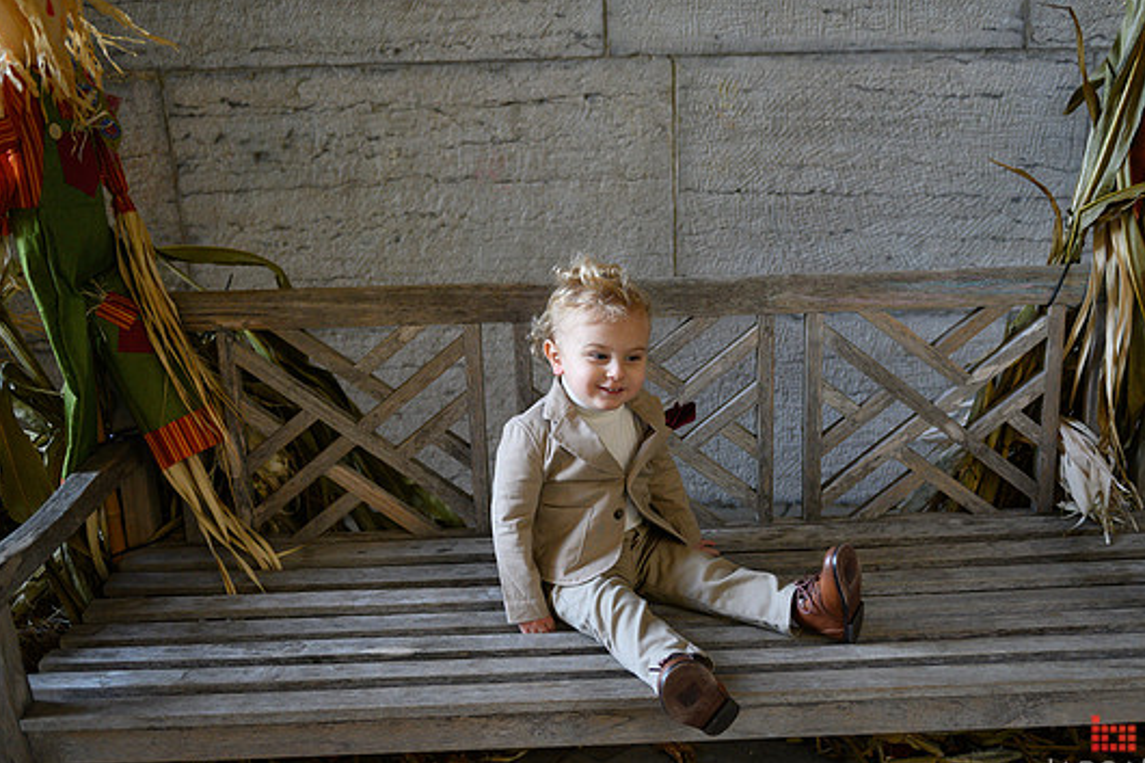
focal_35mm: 35
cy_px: 411
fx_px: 1113
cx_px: 618
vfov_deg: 37.8
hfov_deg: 54.4
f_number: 3.2
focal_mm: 32
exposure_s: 1/500
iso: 2000
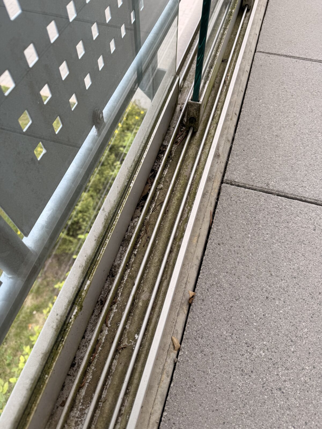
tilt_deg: -57.8
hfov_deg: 56.8
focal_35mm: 24
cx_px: 161
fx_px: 298
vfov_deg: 71.6
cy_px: 214
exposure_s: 1/180
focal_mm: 6.76
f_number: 1.78
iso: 64
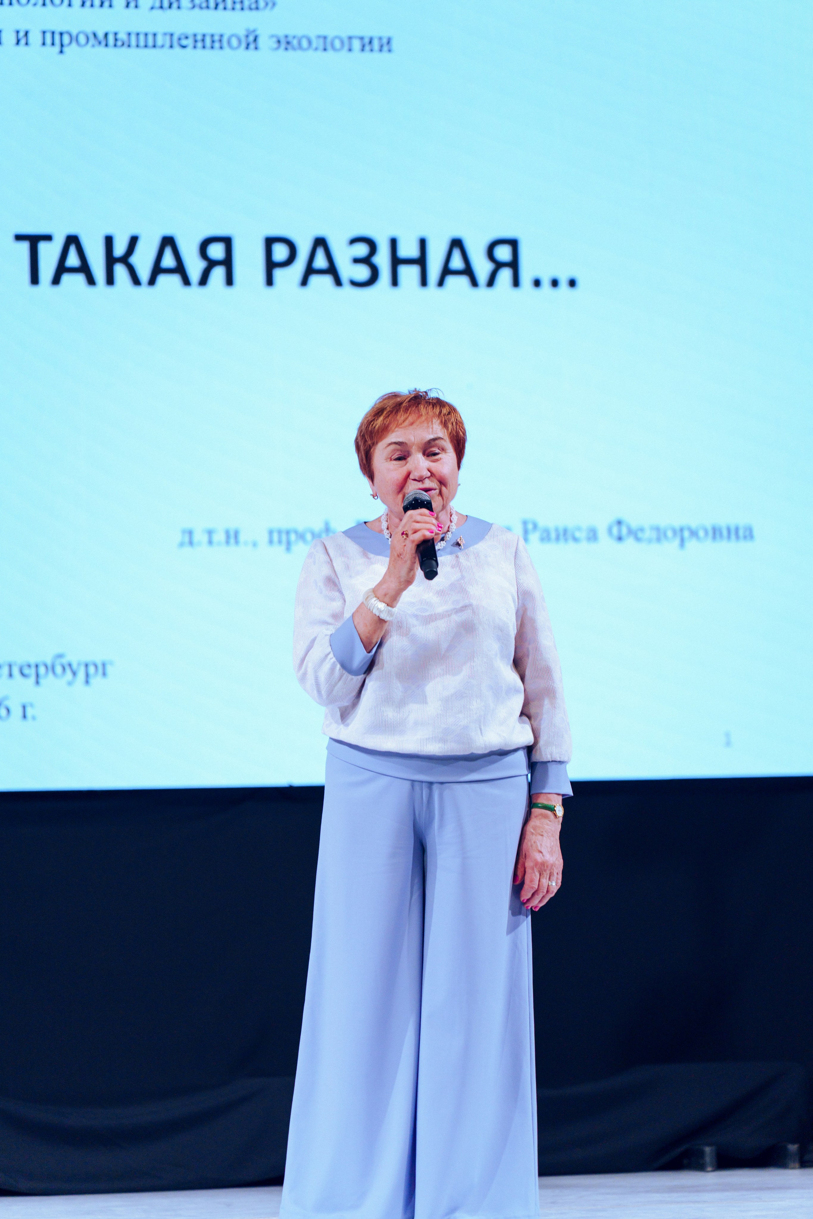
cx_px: 406
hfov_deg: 9.1
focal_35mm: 150
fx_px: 5081
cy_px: 610
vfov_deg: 13.7
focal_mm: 150
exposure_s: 1/200
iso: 200
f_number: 2.8
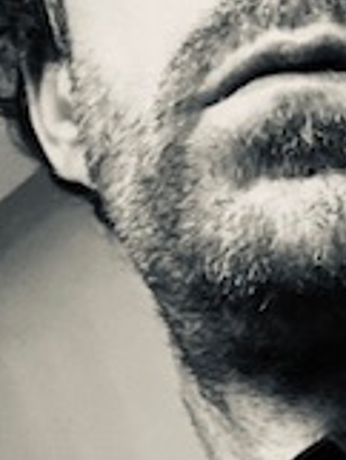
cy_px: -114
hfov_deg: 11.5
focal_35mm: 127
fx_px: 1690
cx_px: 416
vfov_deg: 14.9
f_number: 2.2
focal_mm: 2.87
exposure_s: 1/40
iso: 320
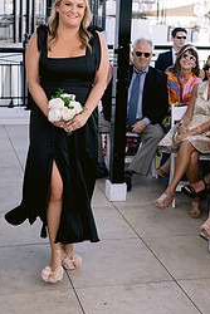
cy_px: 119
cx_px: 63
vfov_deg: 31.7
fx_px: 550
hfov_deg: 21.5
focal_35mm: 63
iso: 200
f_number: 2.8
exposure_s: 1/800
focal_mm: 35
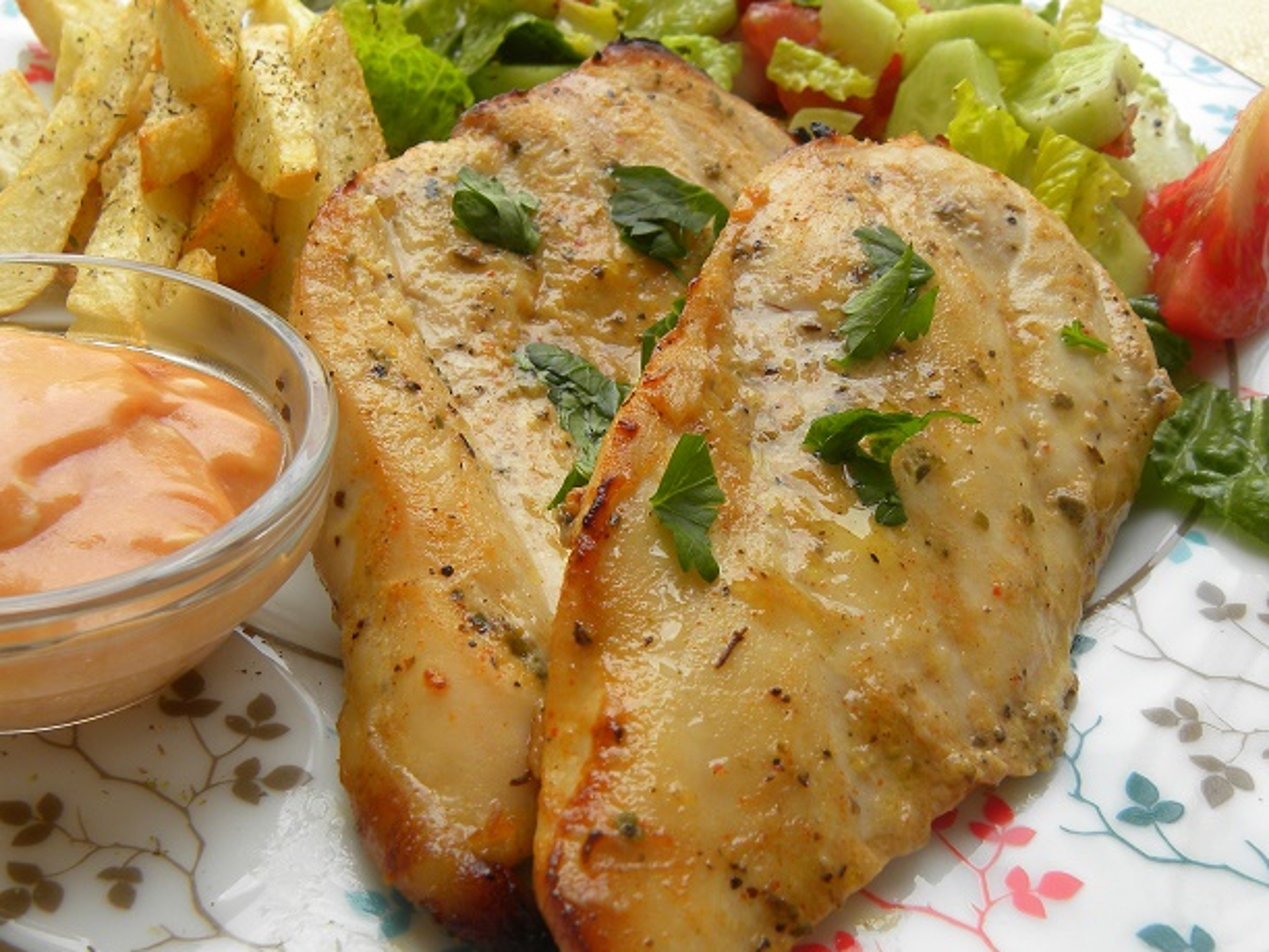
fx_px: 1246
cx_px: 579
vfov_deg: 41.7
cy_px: 550
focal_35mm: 34
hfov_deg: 53.9
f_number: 4
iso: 64
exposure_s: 1/154
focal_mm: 4.6
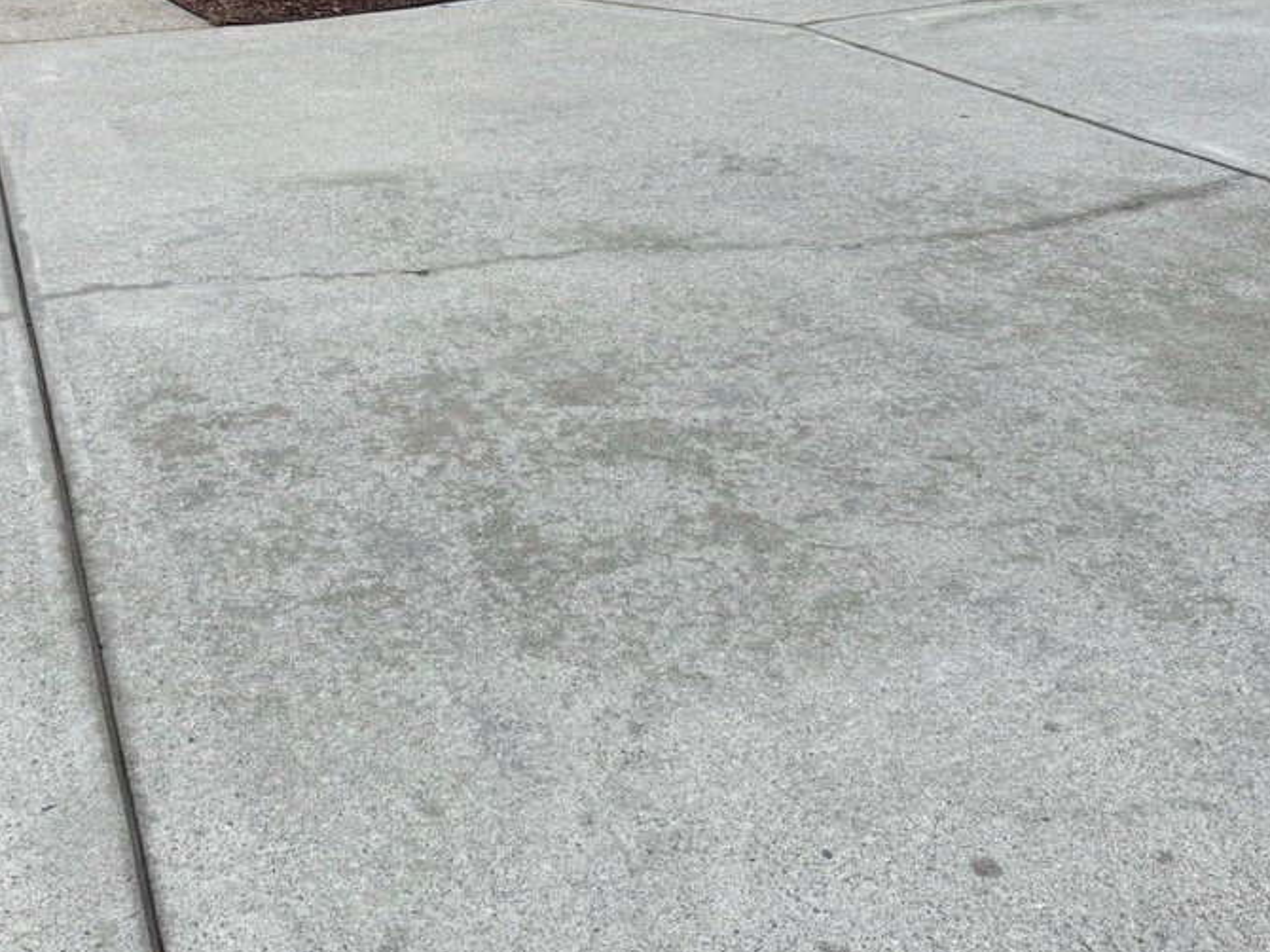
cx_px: 390
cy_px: 271
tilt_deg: -19.2
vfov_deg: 33.1
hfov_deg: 43.1
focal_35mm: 43
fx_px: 1577
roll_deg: +2.3
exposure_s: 1/3425
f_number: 1.78
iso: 80
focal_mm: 6.76
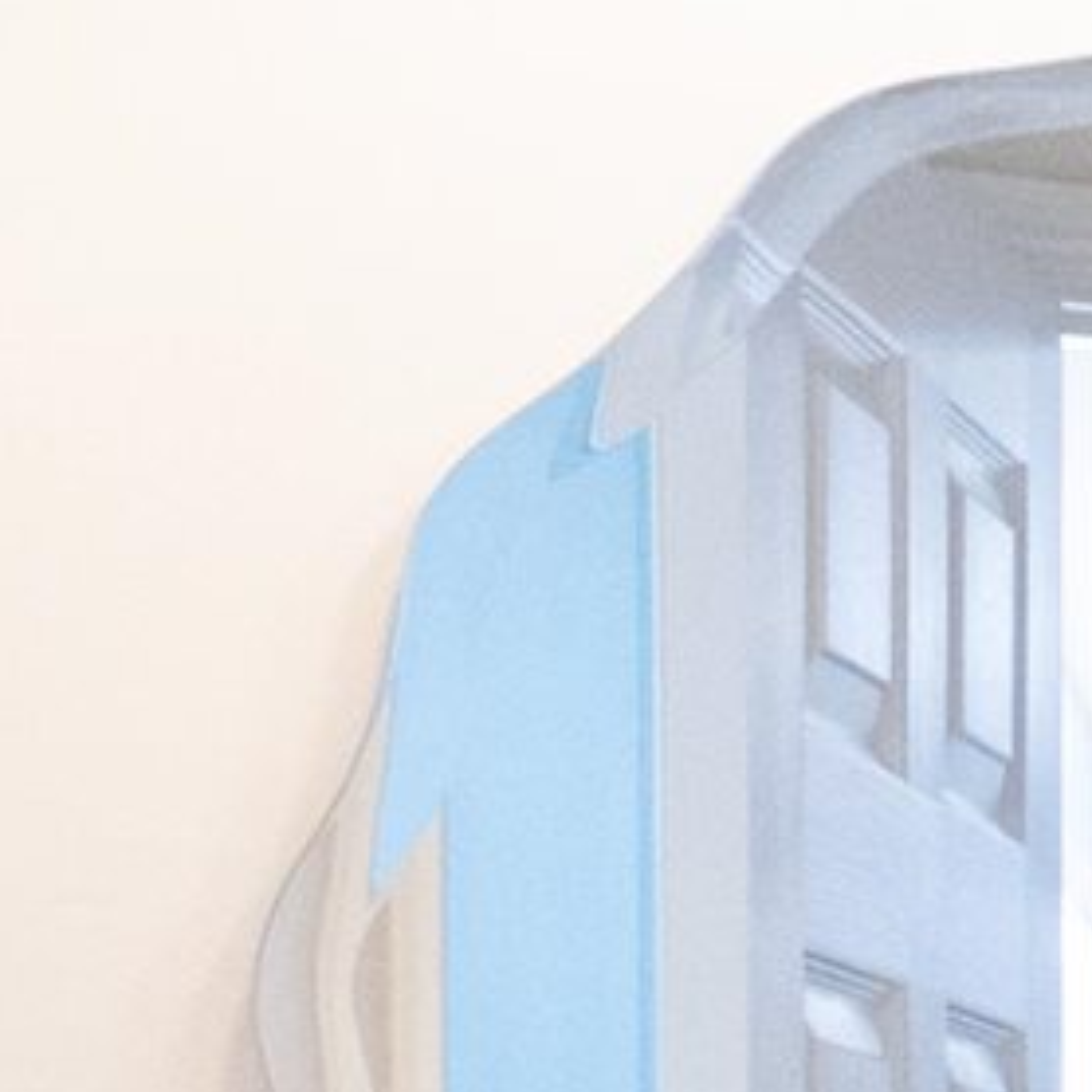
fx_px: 5354
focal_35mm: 150
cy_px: 1614
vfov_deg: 11.2
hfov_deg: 7.5
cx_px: 4517
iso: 2500
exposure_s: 1/250
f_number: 6.3
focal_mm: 16
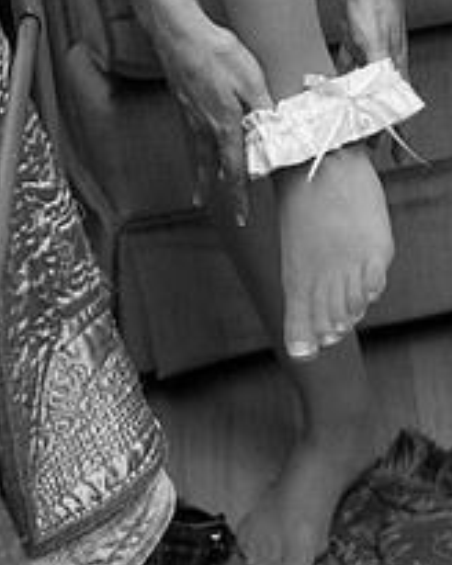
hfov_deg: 10.7
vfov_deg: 13.4
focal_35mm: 144
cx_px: 274
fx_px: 2408
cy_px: 317
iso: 1250
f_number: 4.5
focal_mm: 70
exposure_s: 1/60
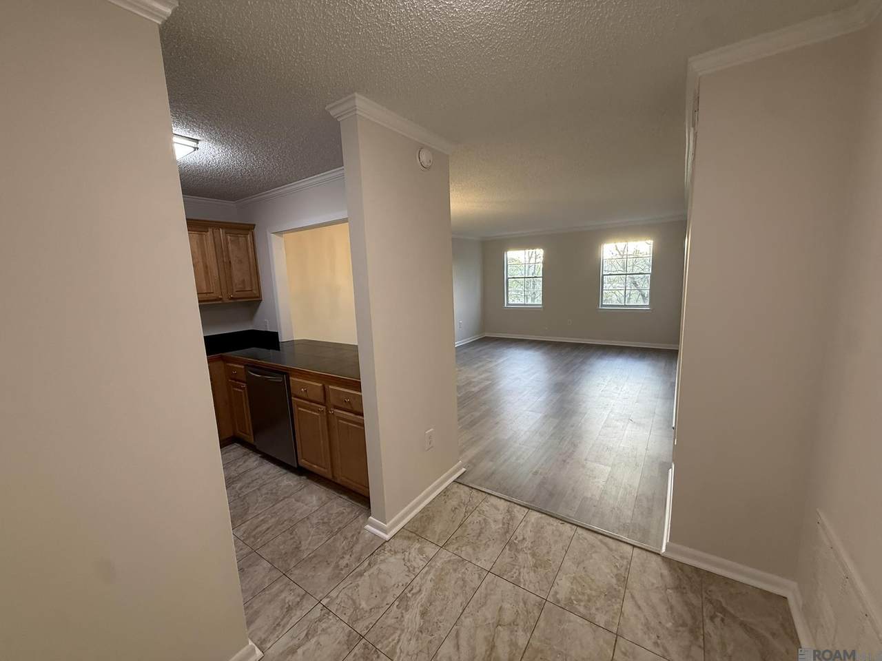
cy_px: 330
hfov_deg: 102.1
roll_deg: +2.1
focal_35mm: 14
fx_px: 357
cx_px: 441
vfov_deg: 85.7
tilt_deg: -9.1
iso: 160
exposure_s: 1/120
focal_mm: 2.22
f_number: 2.2
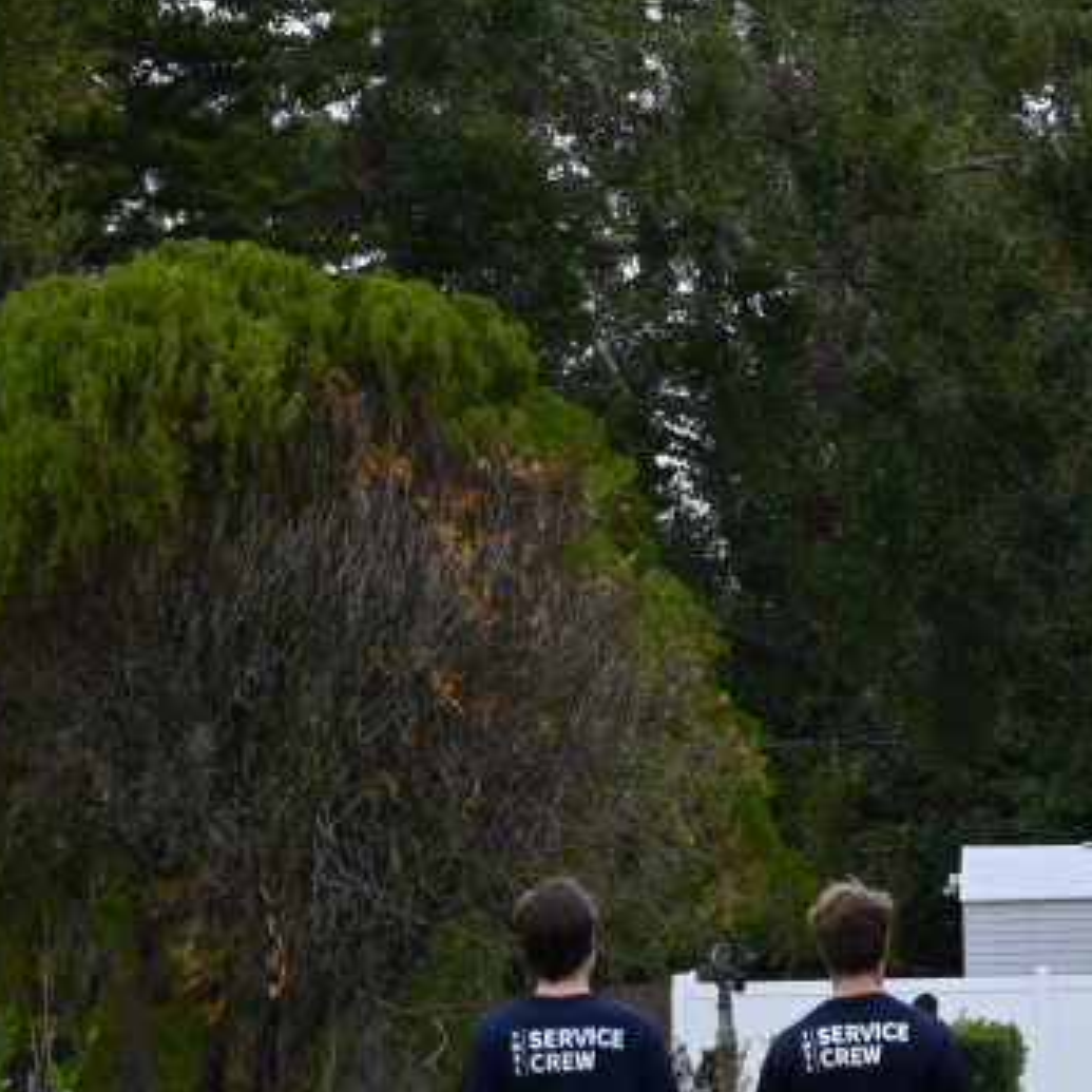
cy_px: 1051
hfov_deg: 4.6
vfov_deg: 4.7
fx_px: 13277
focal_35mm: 372
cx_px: 2184
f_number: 6.3
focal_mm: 105
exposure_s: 1/250
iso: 200
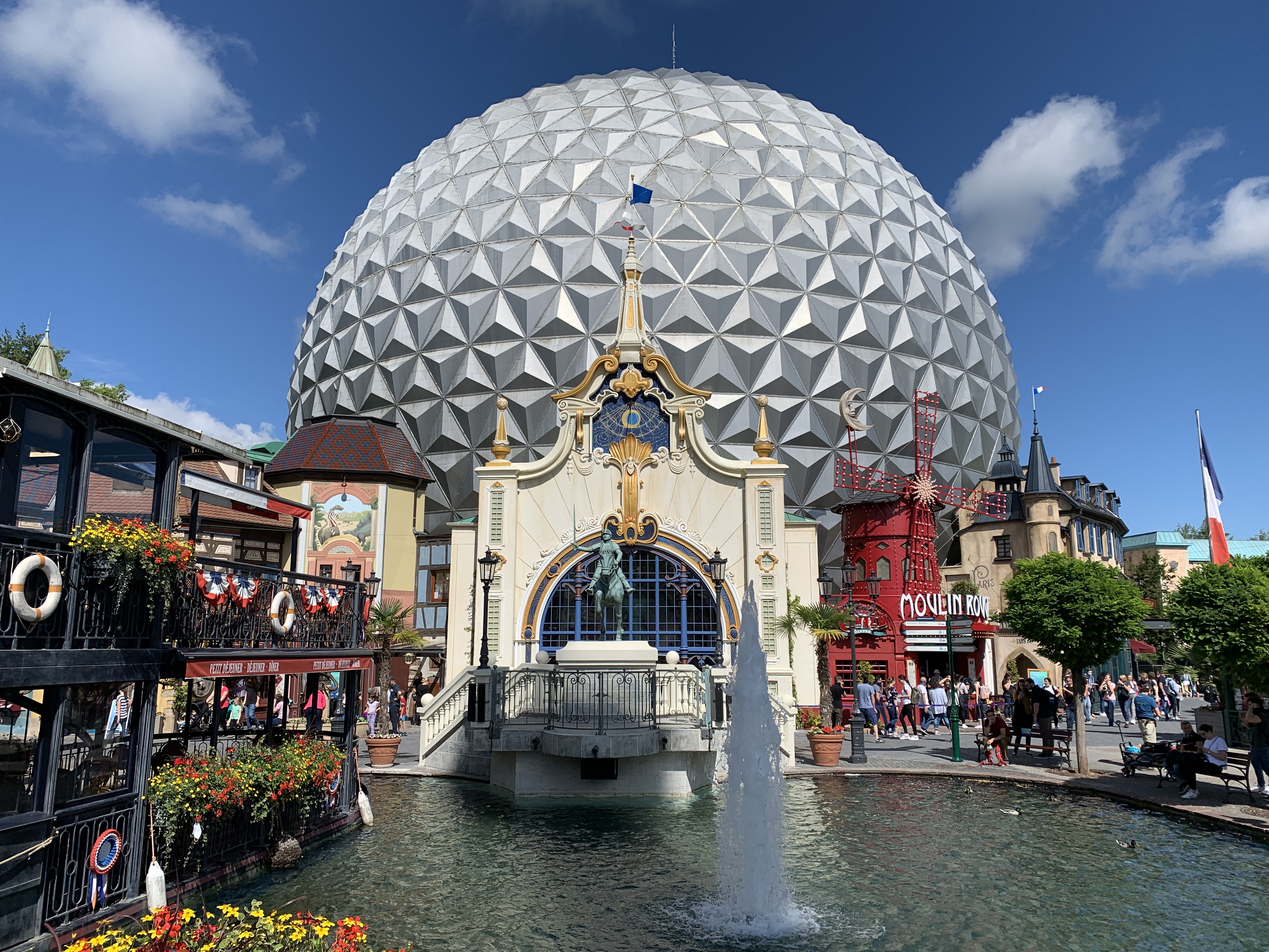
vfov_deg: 53.1
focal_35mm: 26
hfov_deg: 67.3
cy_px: 476
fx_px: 953
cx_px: 634
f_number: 1.8
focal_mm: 4.25
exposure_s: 1/4098
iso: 25
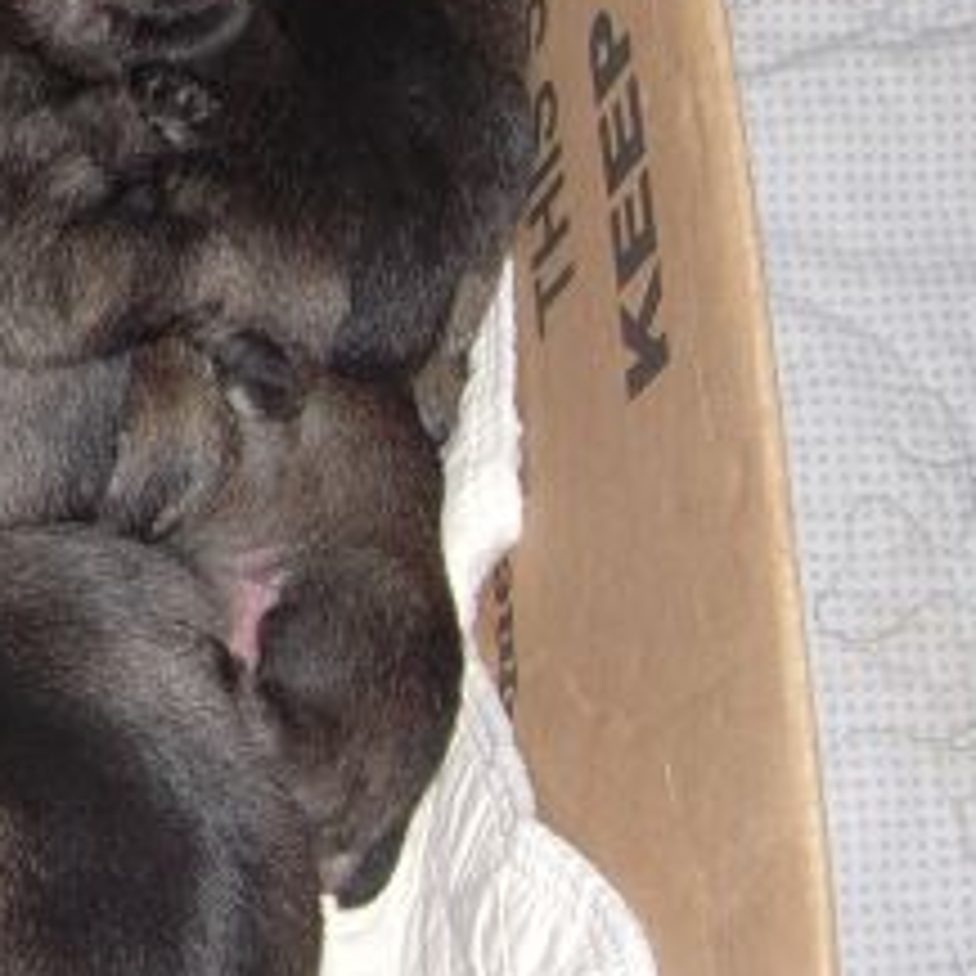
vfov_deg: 17.4
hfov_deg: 16.6
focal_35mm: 99
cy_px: 153
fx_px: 3158
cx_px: -274
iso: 100
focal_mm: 6.3
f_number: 3.3
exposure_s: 1/30
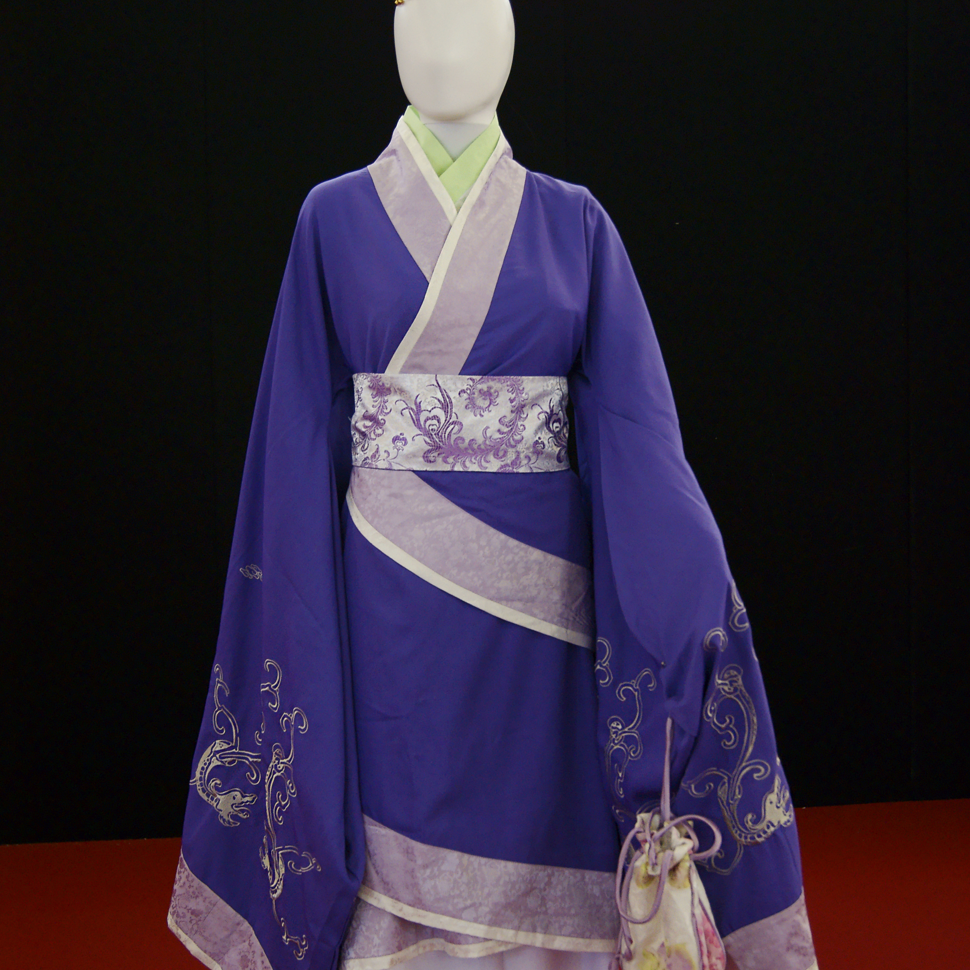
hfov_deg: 25.5
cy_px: 525
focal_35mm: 68
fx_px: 2145
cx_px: 482
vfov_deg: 25.5
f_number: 4.5
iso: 400
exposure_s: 1/50
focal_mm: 35
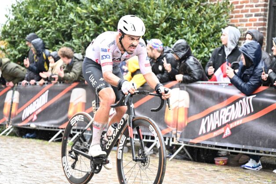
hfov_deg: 24.2
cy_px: 103
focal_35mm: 84
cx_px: 125
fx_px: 644
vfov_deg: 16.2
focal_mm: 70
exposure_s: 1/1000
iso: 1400
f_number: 2.8
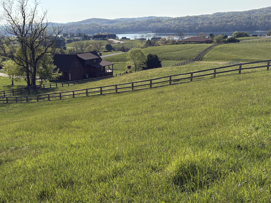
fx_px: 321
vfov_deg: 35.1
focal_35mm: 41
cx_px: 81
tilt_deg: -15.7
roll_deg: +3.1
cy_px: 119
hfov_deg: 44.8
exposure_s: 1/8850
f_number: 1.6
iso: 50
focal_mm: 5.96
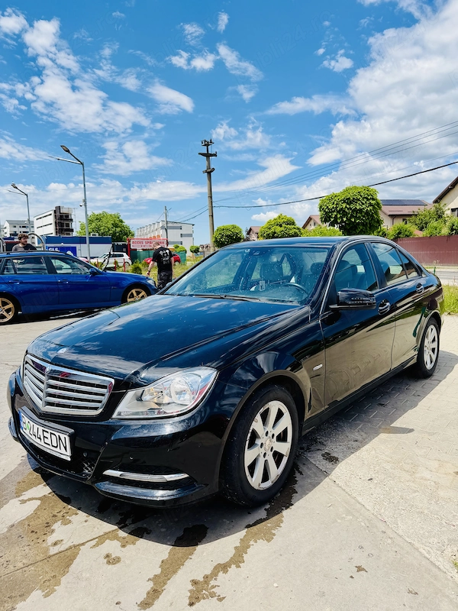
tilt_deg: -6.3
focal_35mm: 24
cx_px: 229
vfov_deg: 71.6
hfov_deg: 56.8
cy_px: 306
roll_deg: +1.1
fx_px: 423
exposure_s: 1/5319
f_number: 1.78
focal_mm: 6.76
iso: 80
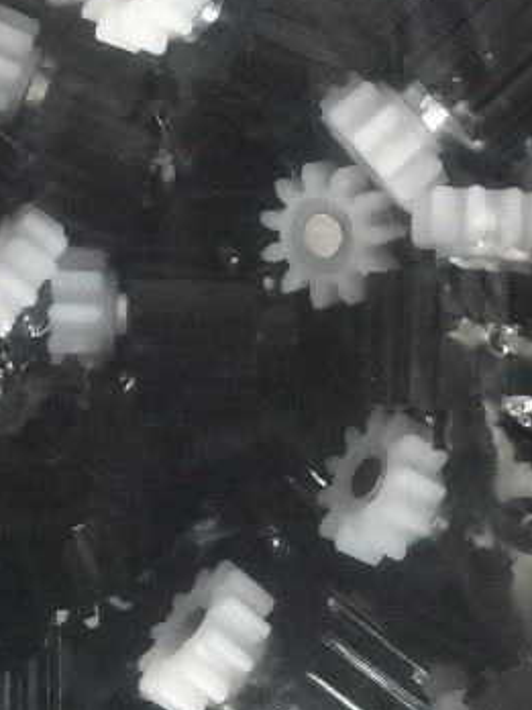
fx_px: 2275
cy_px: -9
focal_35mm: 111
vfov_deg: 17.3
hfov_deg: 13.3
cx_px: 151
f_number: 2.2
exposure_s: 1/15
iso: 50
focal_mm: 4.15
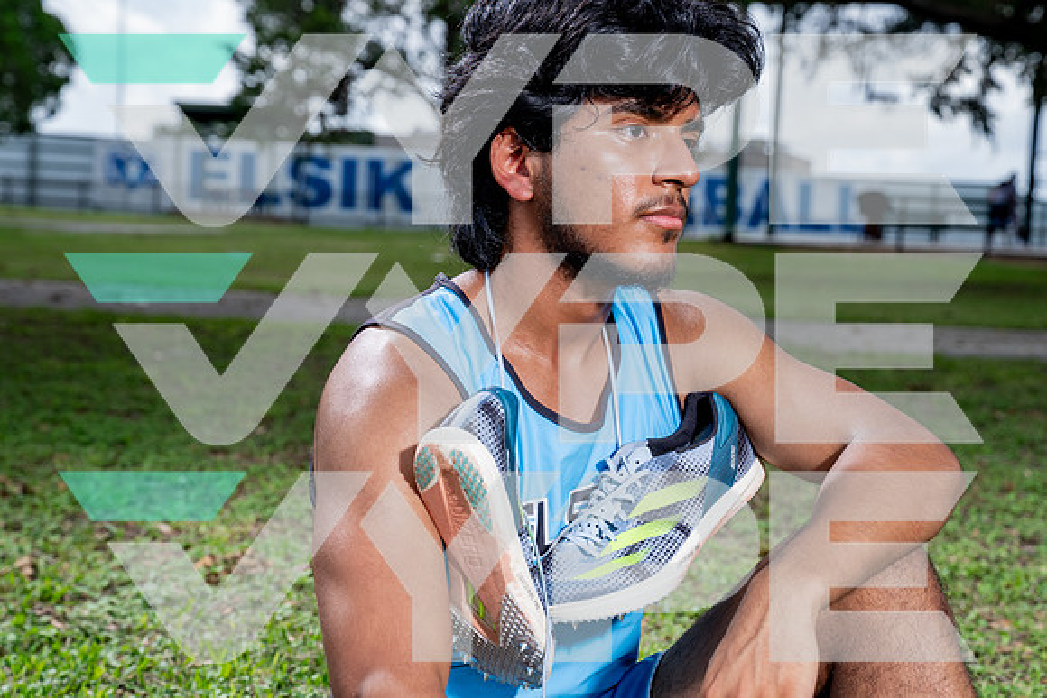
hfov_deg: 29.7
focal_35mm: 68
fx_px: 1975
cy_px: 349
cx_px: 524
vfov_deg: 20.1
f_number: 5.6
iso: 100
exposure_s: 1/250
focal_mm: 60
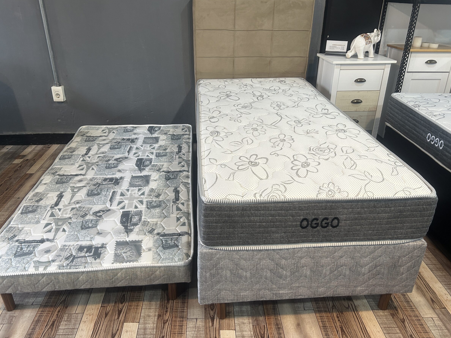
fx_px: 365
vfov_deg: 49.7
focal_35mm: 28
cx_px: 219
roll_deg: -0.4
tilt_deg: -25.2
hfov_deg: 63.4
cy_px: 162
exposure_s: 1/50
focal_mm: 5.7
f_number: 1.5
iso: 100
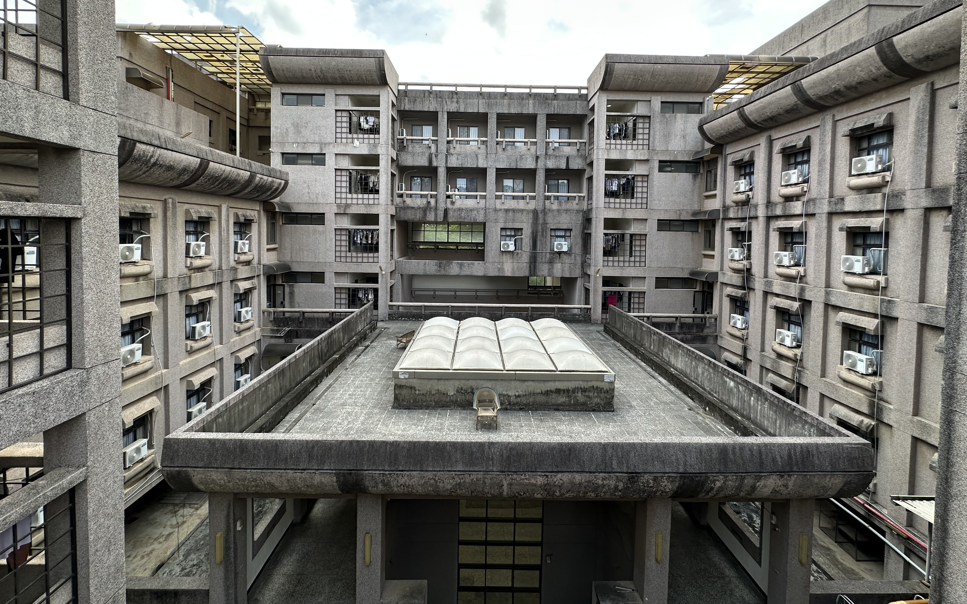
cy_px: 246
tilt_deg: -3.0
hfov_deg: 101.5
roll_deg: -1.2
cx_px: 480
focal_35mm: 15
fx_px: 395
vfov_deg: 74.1
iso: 40
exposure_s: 1/368
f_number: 2.2
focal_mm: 2.22
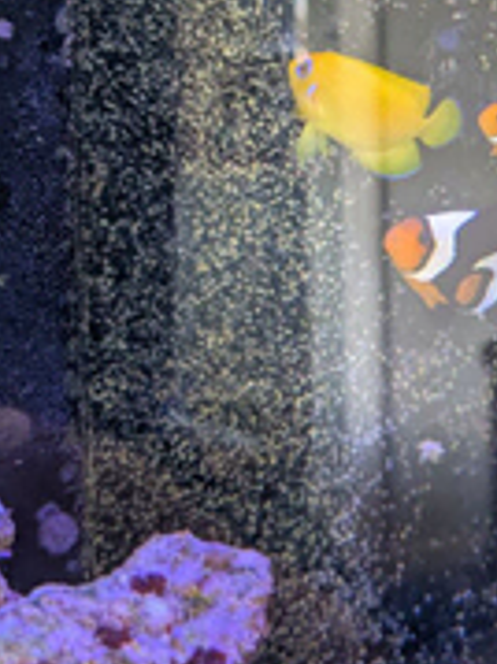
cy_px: 276
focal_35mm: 63
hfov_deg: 22.7
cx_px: 436
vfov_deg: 30.7
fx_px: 1207
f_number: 1.68
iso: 868
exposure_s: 1/158
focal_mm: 6.9
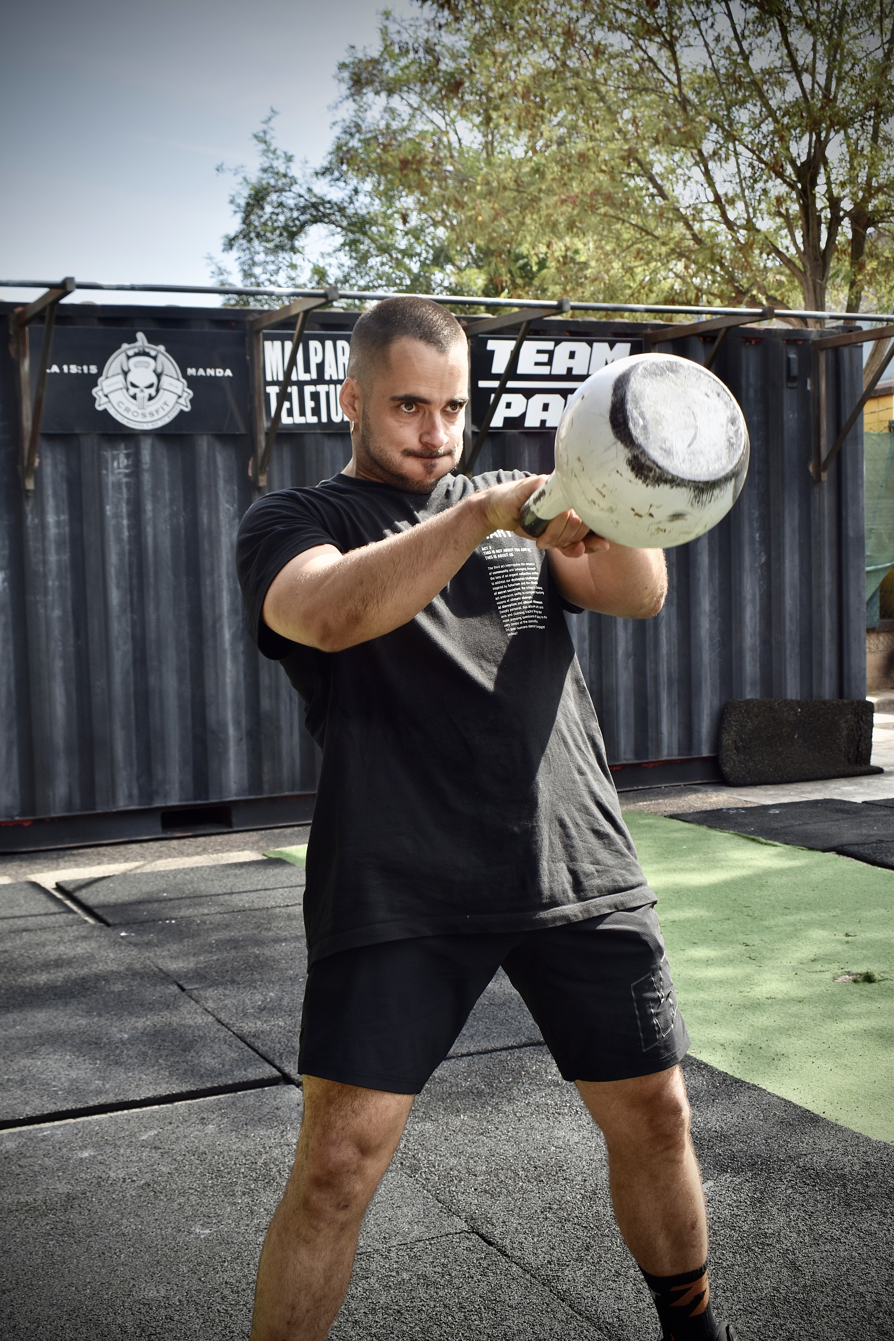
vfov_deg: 45.0
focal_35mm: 44
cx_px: 447
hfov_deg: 30.8
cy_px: 670
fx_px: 1620
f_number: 8
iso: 250
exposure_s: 1/250
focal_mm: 29
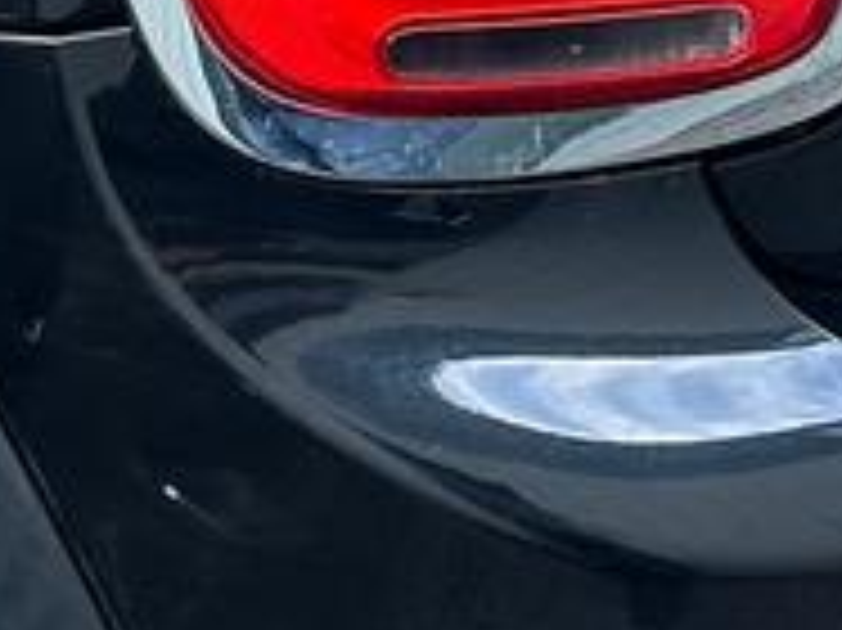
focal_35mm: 178
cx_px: 513
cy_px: -432
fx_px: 4327
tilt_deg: -22.7
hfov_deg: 11.1
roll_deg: +0.2
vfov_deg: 8.1
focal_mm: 5.7
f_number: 1.5
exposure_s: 1/887
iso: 50
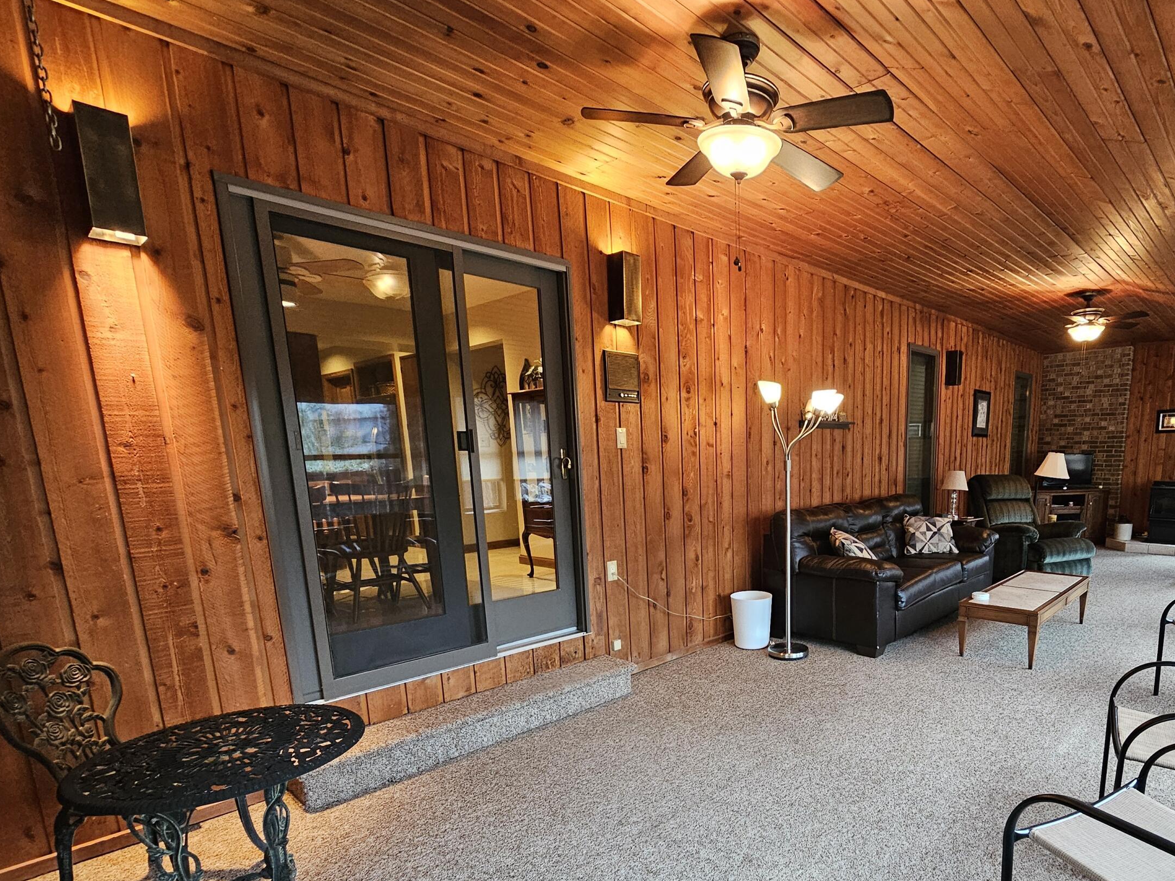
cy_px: 582
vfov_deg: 69.7
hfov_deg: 85.7
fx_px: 611
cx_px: 749
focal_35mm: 18
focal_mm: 2.2
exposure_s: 1/60
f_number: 2.2
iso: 400
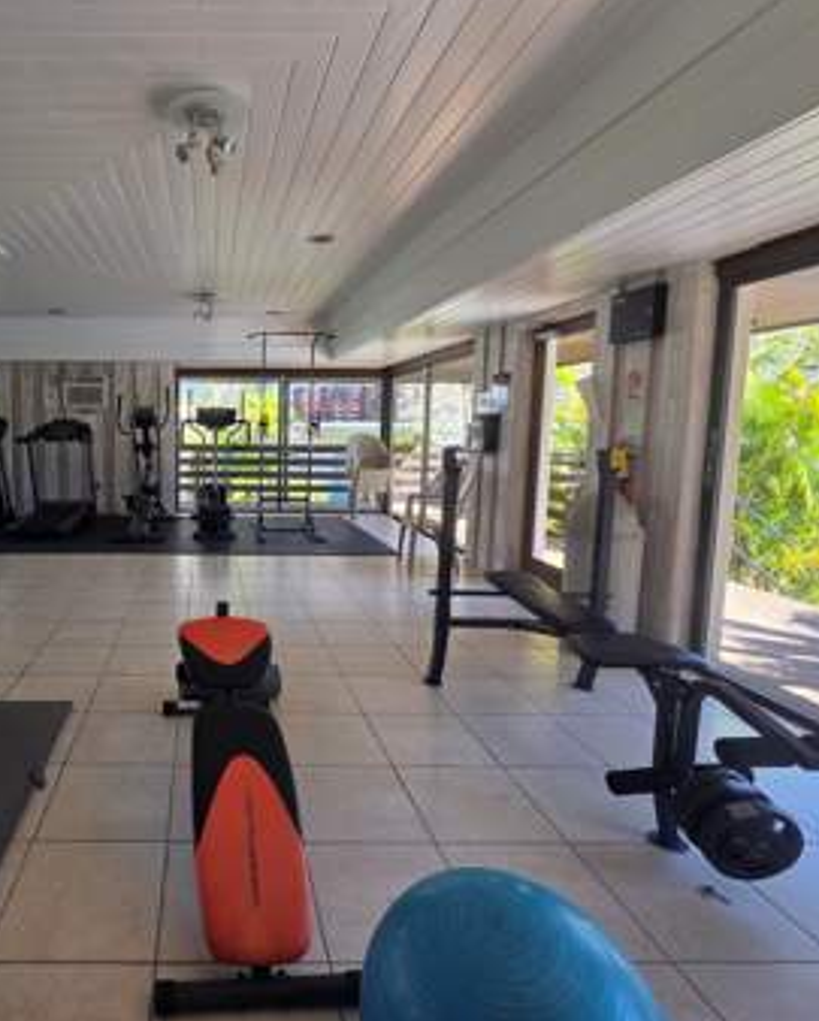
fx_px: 545
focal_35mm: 18
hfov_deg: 69.6
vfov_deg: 86.2
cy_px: 483
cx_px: 218
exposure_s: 1/143
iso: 50
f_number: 2.2
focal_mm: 2.2
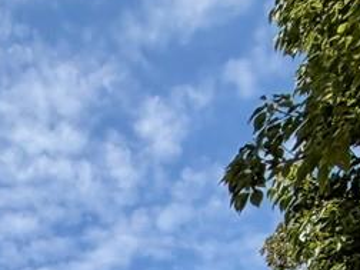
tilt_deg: -4.9
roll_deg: -1.7
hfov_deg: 17.1
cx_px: -331
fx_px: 926
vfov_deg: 10.6
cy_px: 839
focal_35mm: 89
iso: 20
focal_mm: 2.22
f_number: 2.2
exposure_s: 1/1105
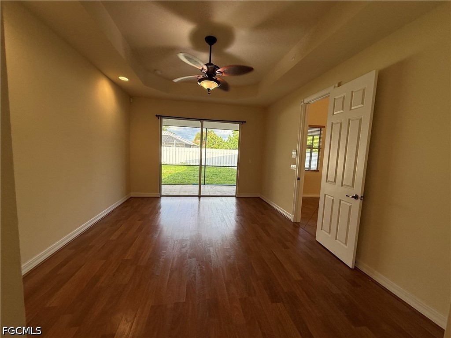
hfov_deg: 102.1
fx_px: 182
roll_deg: -3.1
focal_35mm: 14
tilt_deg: -4.6
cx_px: 226
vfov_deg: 85.7
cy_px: 169
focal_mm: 2.22
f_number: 2.2
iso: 100
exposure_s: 1/120
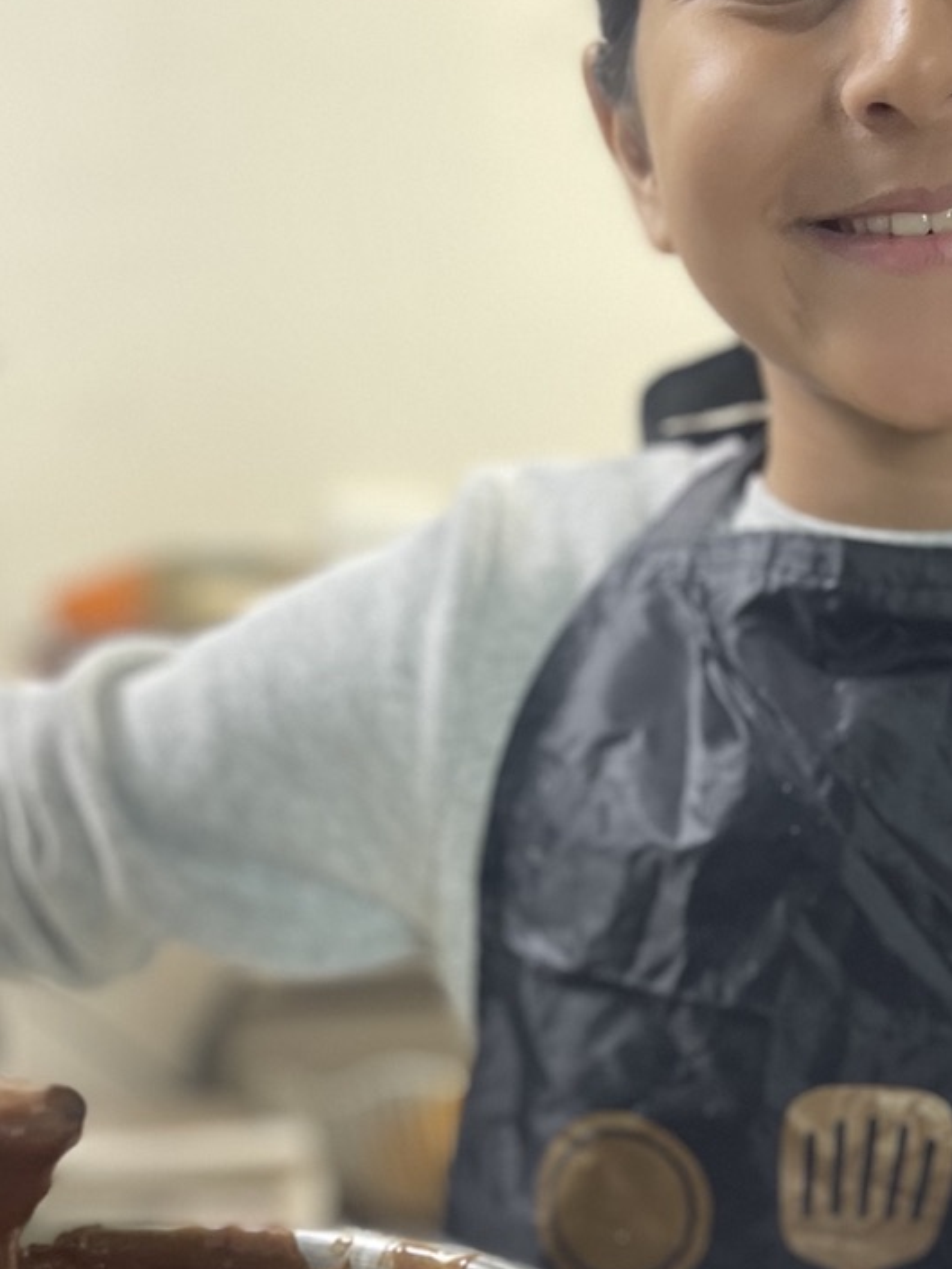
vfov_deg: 31.7
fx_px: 2163
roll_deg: -0.3
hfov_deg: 24.7
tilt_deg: -8.7
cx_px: 615
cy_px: 1053
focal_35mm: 59
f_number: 1.6
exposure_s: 1/50
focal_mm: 5.1
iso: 200
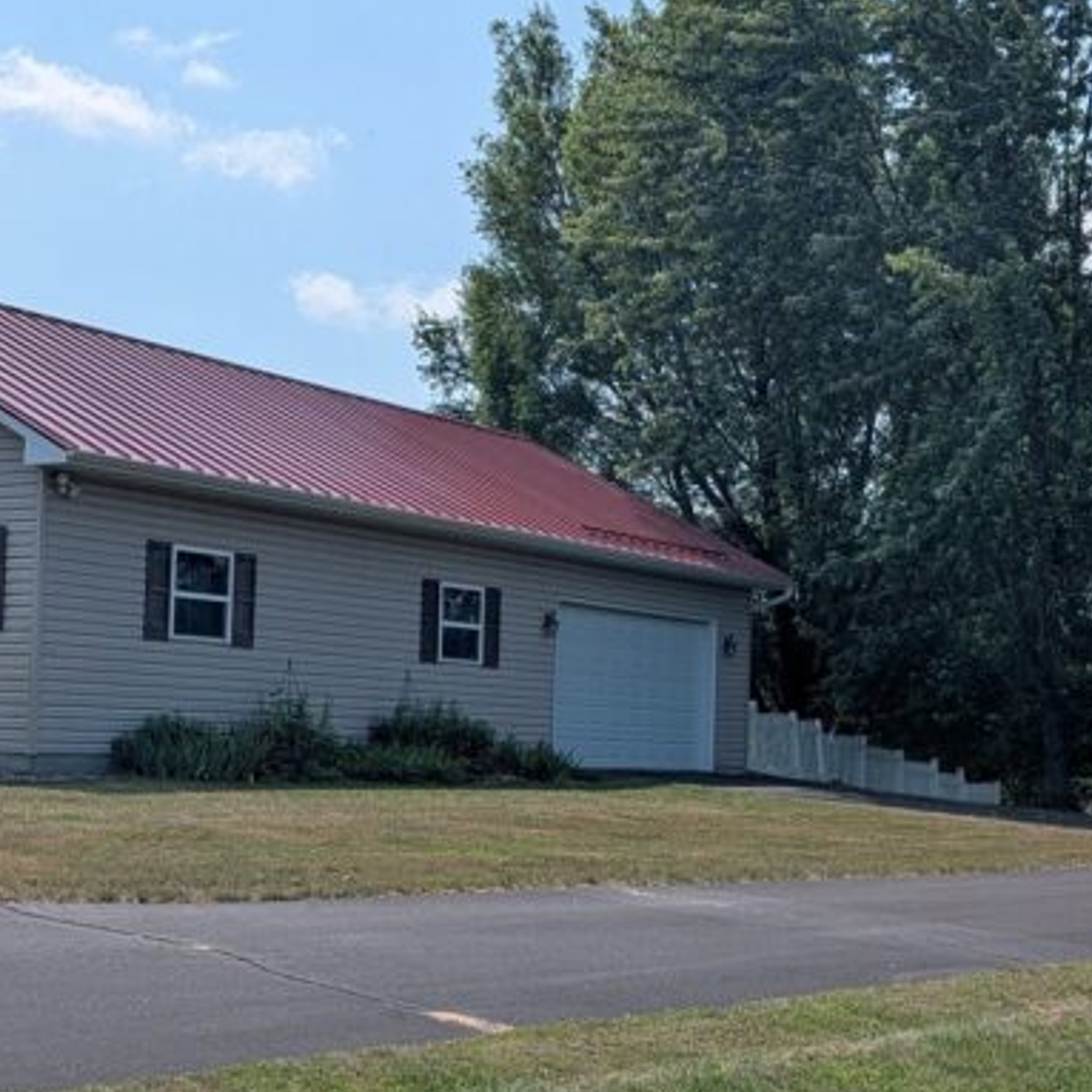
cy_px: 653
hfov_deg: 29.0
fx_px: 2106
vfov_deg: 29.0
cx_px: 435
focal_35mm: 59
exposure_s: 1/1645
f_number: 1.68
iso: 18
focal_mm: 6.9
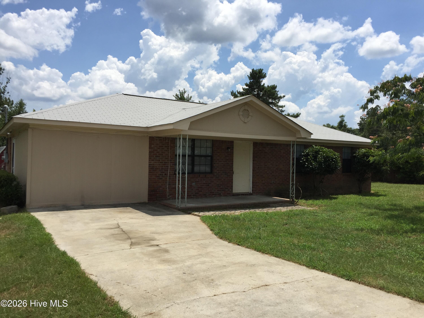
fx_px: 355
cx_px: 212
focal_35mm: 29
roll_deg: -1.6
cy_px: 159
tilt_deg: +1.0
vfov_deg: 48.2
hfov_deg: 61.7
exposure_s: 1/3049
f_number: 2.2
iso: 32
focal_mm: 4.15
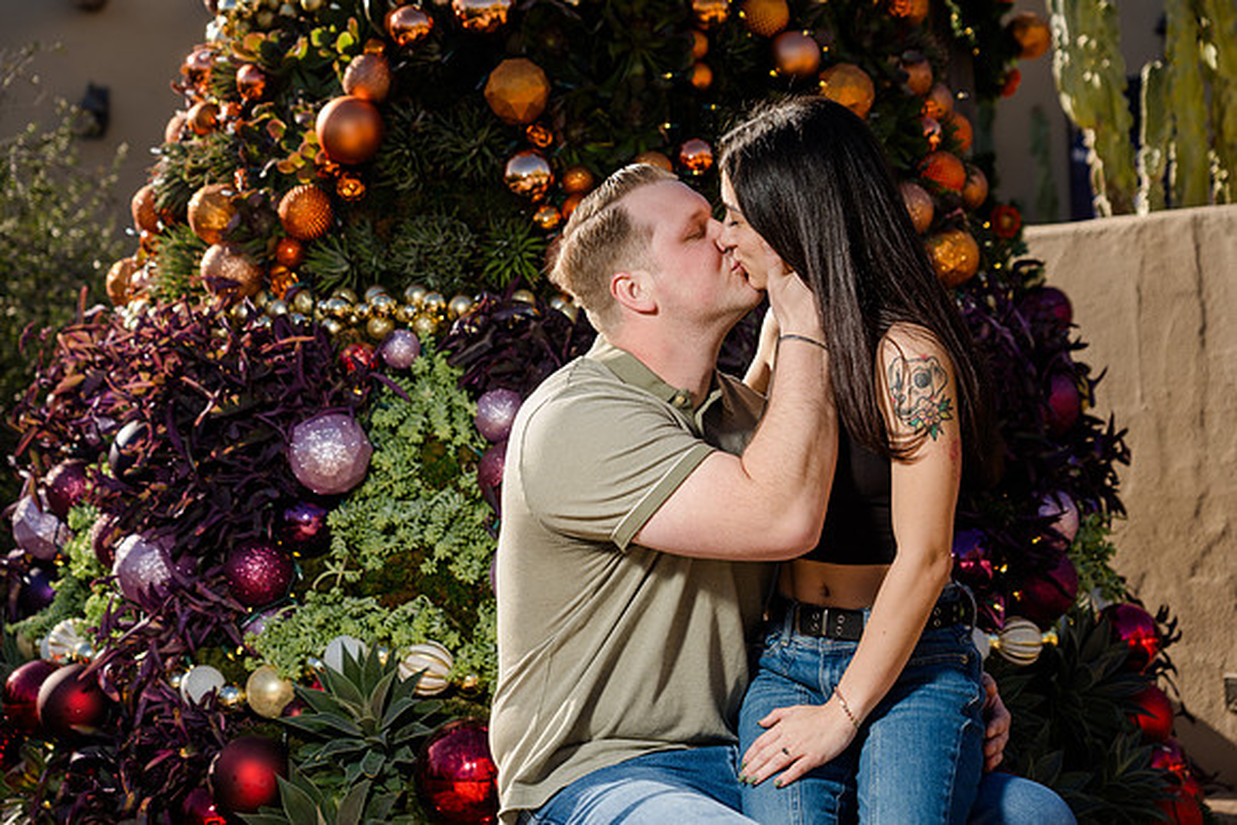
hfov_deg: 26.0
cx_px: 618
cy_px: 412
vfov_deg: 17.5
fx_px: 2681
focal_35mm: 78
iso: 50
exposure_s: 1/250
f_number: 5.6
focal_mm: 78
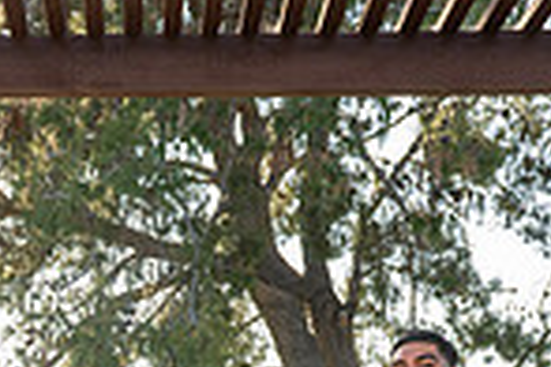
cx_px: -71
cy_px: 642
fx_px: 1454
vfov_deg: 13.1
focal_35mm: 95
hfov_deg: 20.4
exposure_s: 1/200
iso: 250
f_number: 5.6
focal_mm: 24
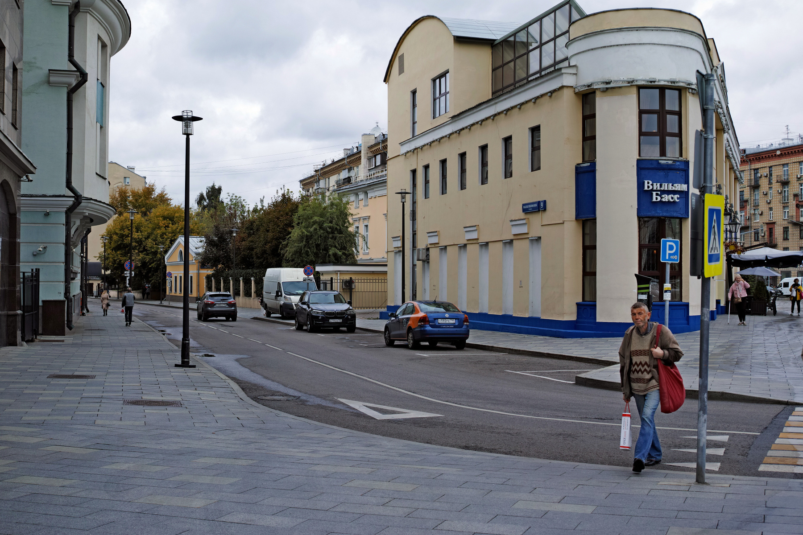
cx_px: 402
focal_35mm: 45
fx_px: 1004
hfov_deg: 43.6
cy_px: 268
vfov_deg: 29.9
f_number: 5.6
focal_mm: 30
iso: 100
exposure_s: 1/250
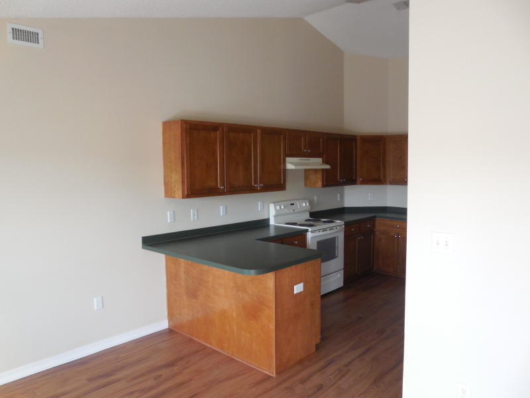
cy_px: 199
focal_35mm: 26
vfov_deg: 53.1
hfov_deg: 67.3
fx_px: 398
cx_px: 265
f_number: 3.5
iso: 280
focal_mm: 4.6
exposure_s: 1/30
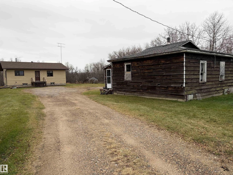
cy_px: 88
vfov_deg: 53.1
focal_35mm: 26
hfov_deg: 67.3
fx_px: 175
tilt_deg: -4.1
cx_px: 116
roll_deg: +1.8
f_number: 1.6
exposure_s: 1/596
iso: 50
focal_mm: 5.96
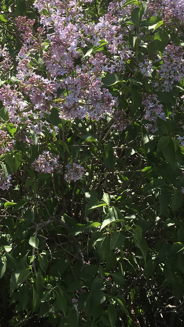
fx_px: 503
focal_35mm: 58
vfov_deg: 34.9
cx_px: 19
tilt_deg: -8.3
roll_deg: -3.0
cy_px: 65
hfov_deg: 20.3
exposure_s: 1/938
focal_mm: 4.15
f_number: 2.2
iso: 25
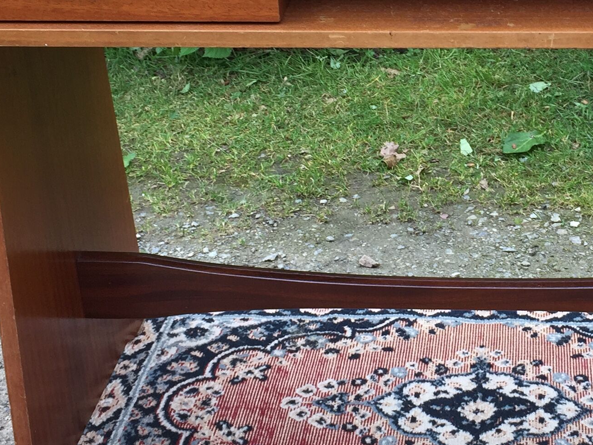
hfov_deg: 26.2
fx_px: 1250
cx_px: 466
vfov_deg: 20.1
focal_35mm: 73
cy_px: 150
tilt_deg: -25.6
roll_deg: -0.8
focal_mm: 4.15
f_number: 2.2
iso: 50
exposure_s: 1/100
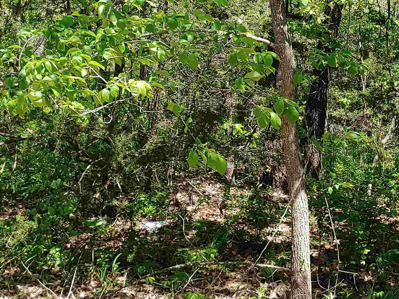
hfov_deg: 27.6
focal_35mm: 70
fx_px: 807
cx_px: 257
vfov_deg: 20.5
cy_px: 23
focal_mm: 4.23
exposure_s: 1/654
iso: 50
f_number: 1.5
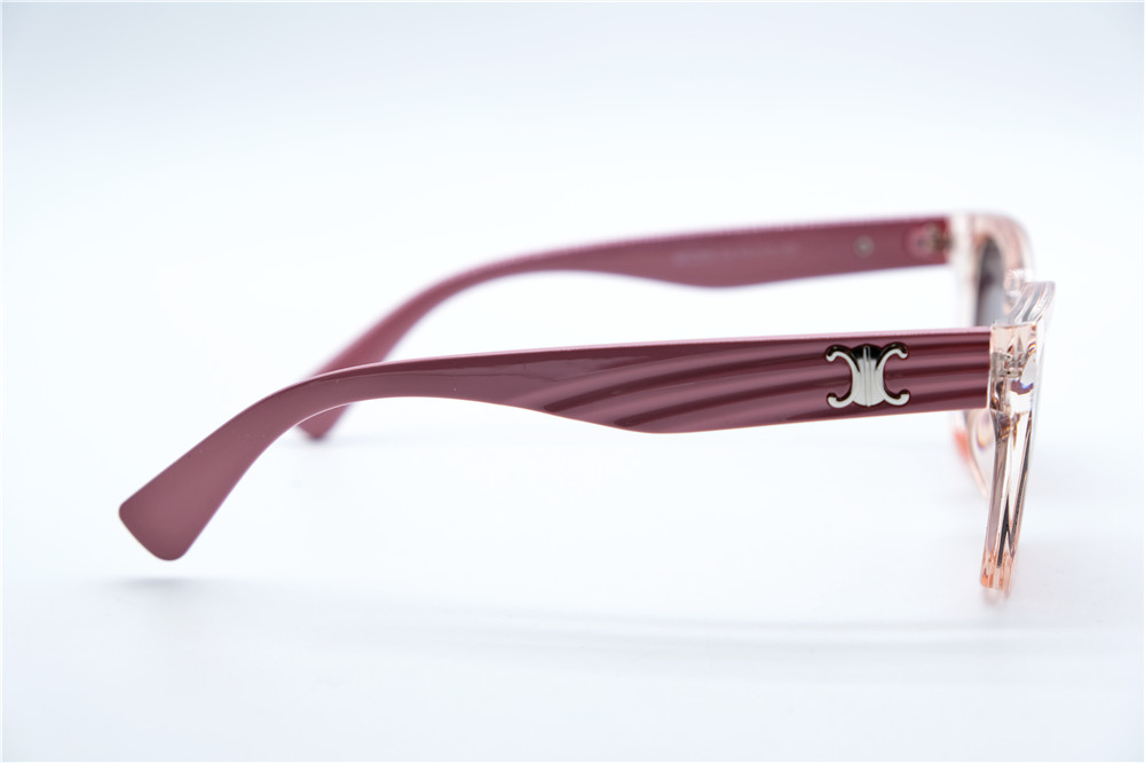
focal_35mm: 69
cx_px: 572
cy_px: 382
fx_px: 2194
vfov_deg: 19.7
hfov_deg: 29.3
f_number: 5.6
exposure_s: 1/140
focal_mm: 46.3
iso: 160
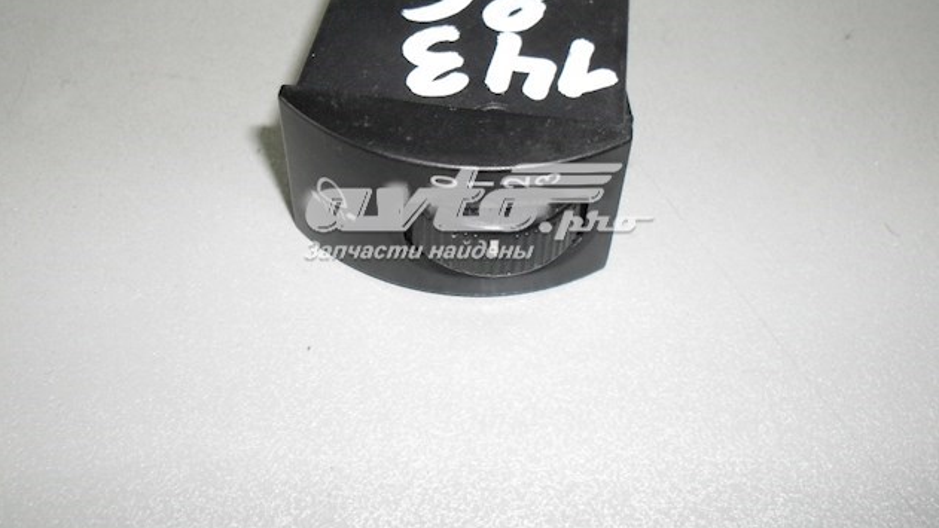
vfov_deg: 28.3
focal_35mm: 42
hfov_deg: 48.4
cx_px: 475
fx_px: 1046
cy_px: 208
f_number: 2.8
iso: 200
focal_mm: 6.3
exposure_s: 1/45
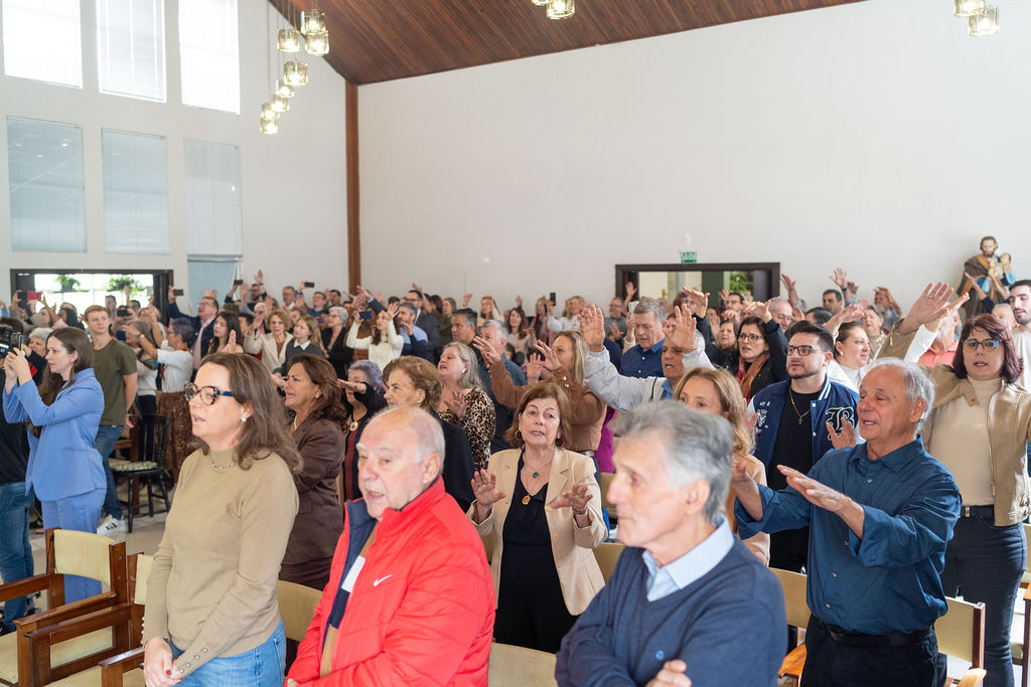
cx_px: 516
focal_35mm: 35
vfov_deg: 37.9
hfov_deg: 54.4
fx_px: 1002
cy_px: 344
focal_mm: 35
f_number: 2.8
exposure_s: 1/160
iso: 1000
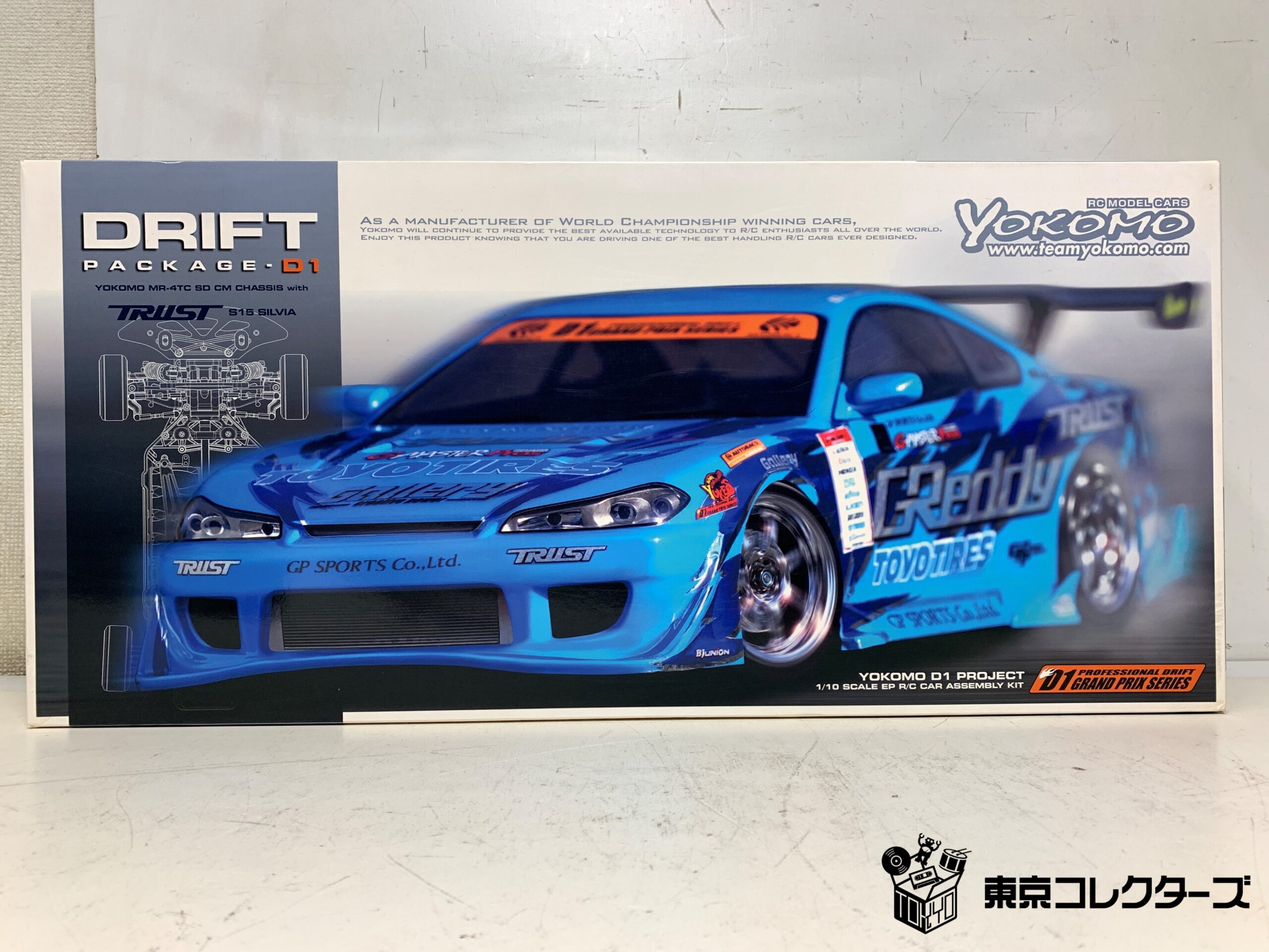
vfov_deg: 53.1
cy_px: 476
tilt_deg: +0.1
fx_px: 953
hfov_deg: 67.3
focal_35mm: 26
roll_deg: +0.5
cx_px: 634
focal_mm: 4.25
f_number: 1.8
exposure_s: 1/100
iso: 80
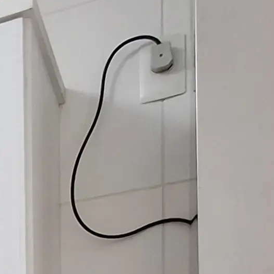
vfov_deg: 16.2
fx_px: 788
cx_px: -264
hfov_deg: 15.8
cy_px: 511
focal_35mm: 88
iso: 64
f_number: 2.2
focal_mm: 1.64
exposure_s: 1/40
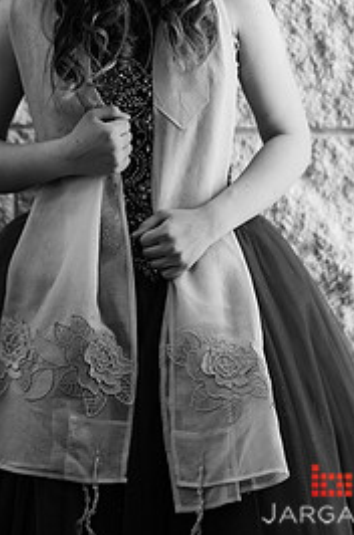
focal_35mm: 144
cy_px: 115
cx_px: 152
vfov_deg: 14.2
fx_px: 2135
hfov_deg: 9.5
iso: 200
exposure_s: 1/250
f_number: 2
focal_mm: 85
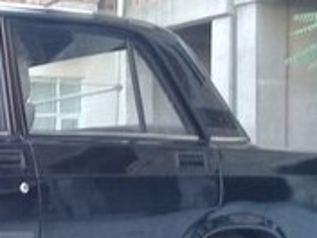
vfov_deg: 12.6
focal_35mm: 116
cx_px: -149
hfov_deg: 15.7
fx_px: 1062
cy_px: 259
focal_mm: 3.3
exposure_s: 1/33
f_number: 2.2
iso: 50
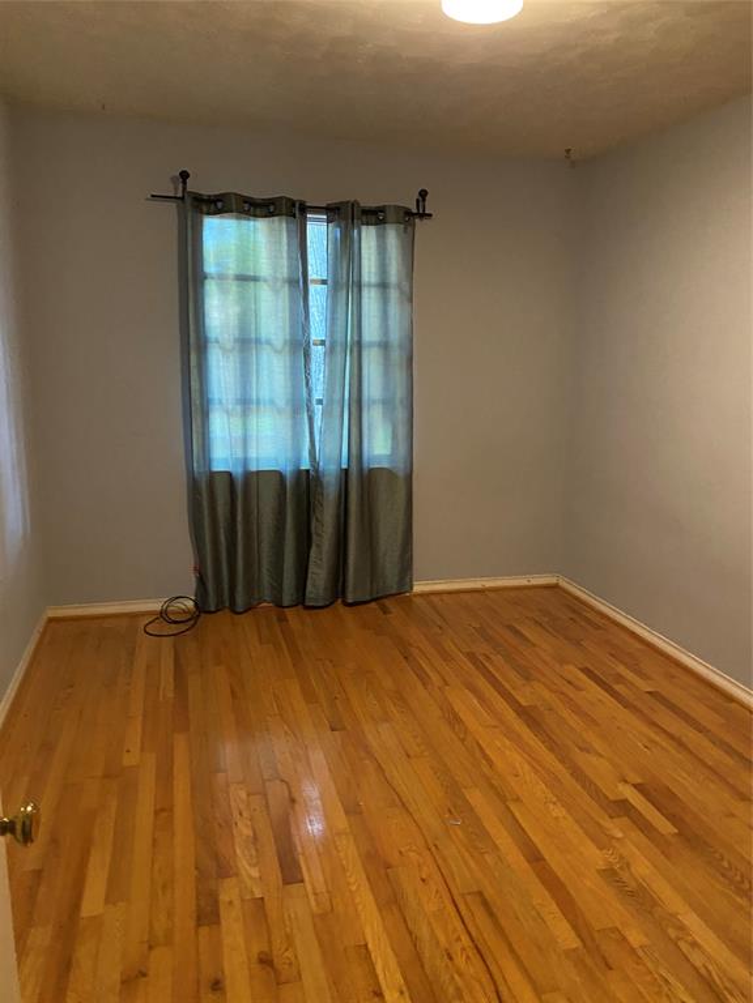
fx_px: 754
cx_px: 376
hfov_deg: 53.1
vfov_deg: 67.3
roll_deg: -0.8
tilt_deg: -10.9
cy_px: 502
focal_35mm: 26
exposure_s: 1/30
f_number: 1.8
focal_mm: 4.25
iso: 800
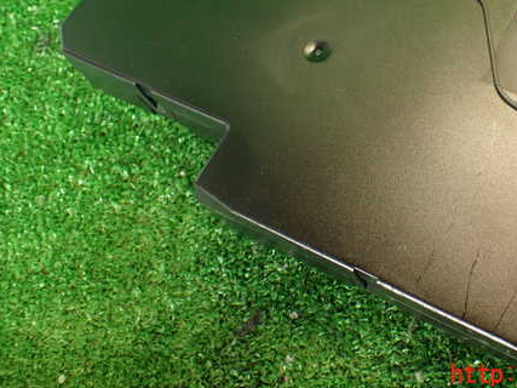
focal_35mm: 45
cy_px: 118
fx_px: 672
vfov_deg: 31.8
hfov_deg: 41.3
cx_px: 361
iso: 200
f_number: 2.4
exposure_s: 1/30
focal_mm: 5.79
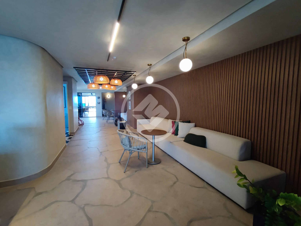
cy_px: 113
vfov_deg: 81.8
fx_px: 131
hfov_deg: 98.1
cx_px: 150
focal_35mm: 15
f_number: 2.2
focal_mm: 1.65
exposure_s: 1/30
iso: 82
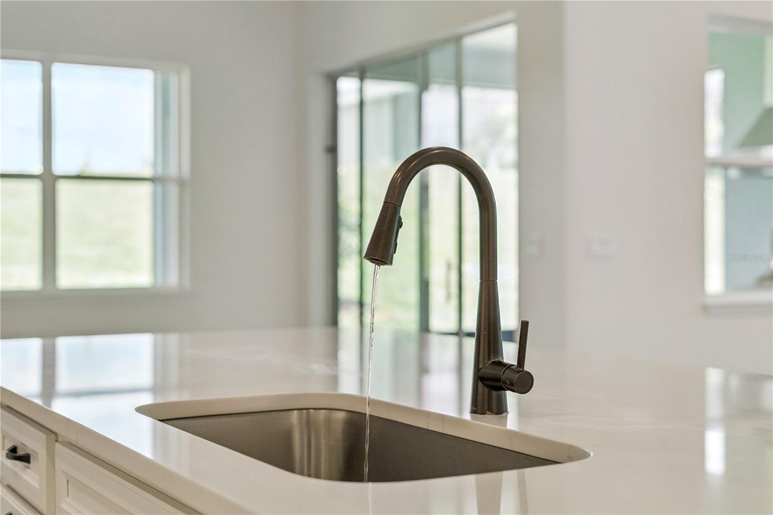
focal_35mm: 50
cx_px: 386
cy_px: 258
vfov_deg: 27.0
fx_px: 1073
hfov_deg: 39.6
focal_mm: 50
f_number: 2.8
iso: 400
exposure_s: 1/500
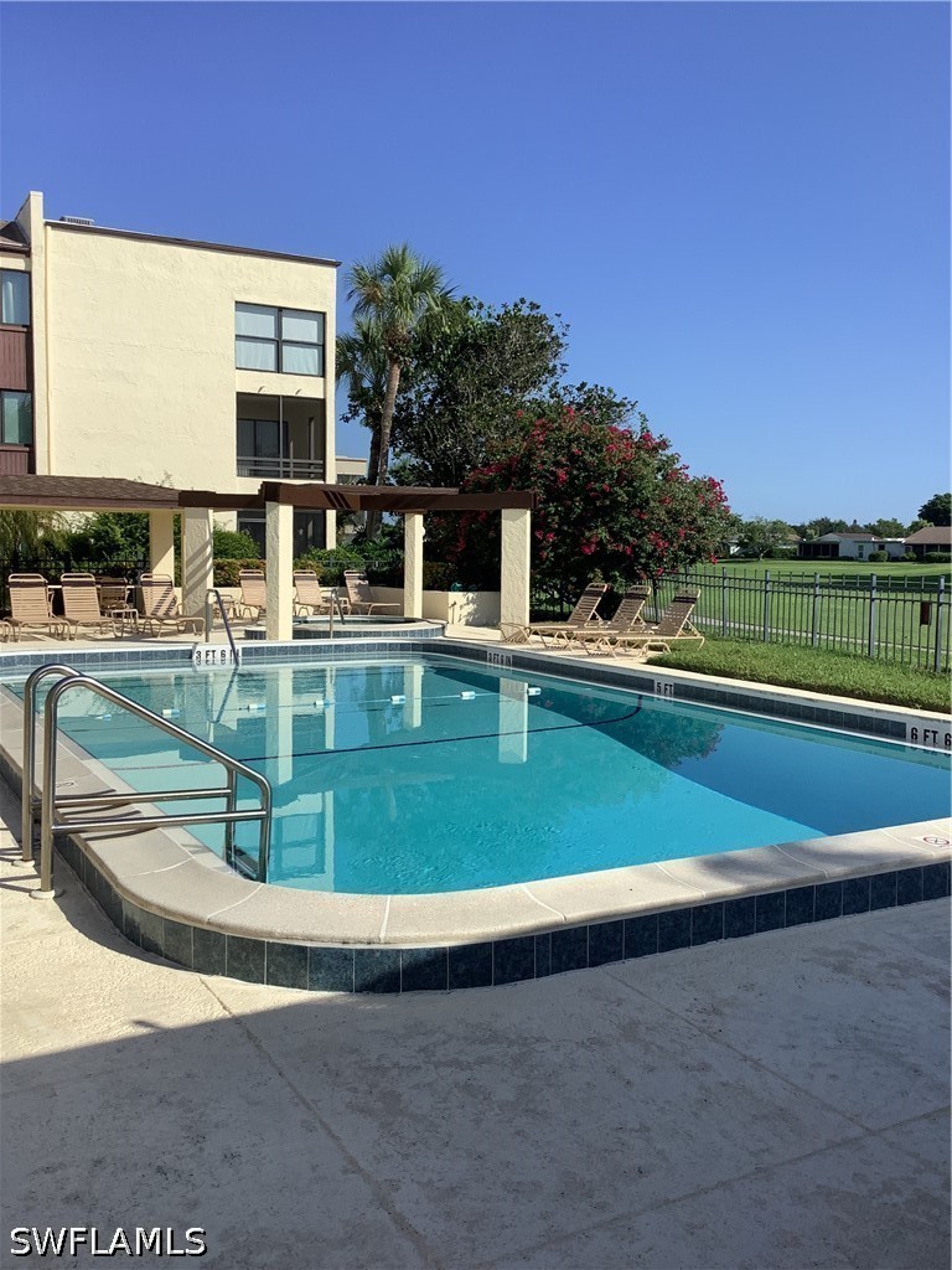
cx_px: 476
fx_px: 1137
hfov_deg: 45.4
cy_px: 635
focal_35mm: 31
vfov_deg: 58.4
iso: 25
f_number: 2.4
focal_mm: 3.3
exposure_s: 1/2037
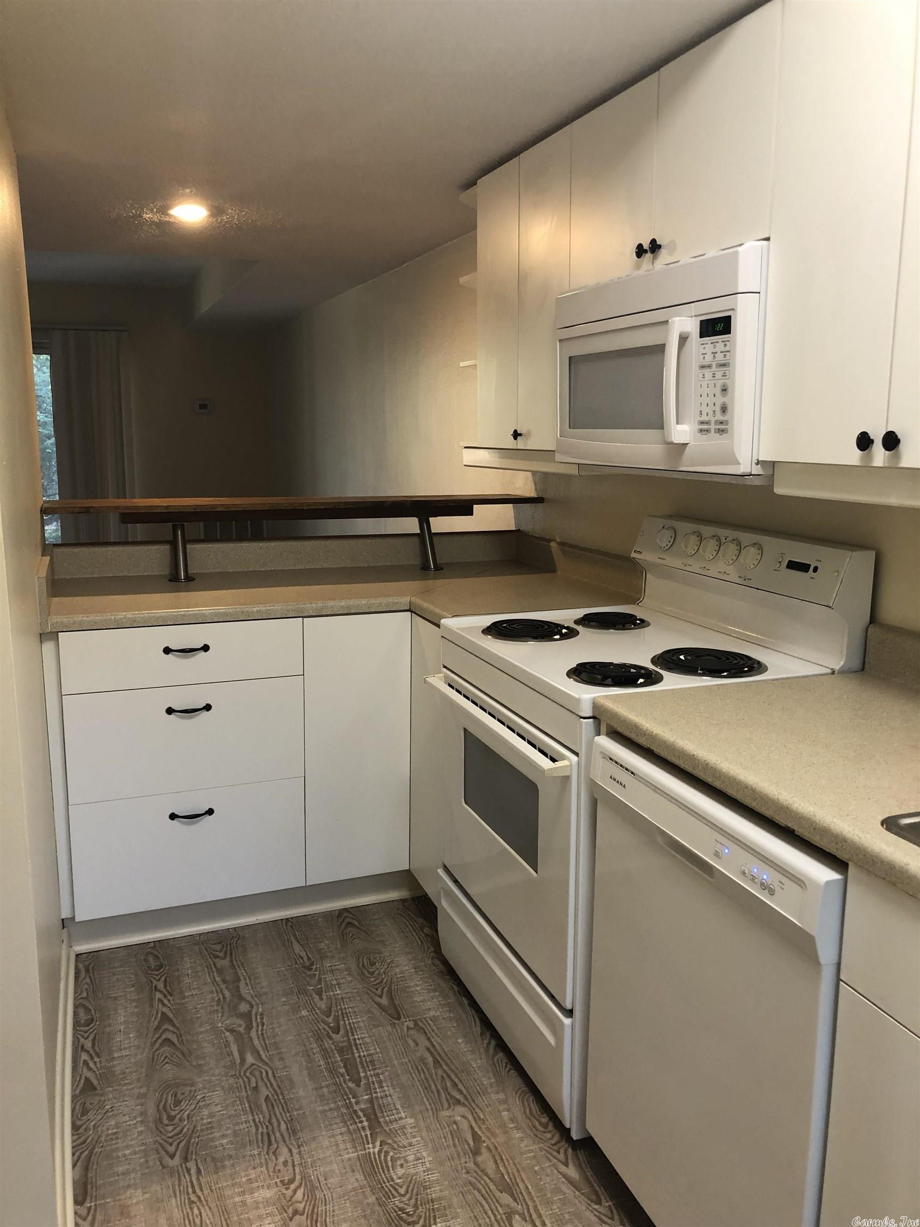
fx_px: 992
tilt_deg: -7.4
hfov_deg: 49.7
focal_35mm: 28
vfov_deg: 63.4
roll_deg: -0.3
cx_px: 460
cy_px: 614
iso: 40
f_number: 1.8
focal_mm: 3.99
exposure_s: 1/20
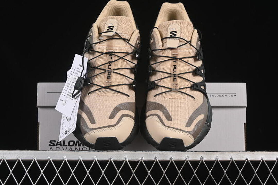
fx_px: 579
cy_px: 92
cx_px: 139
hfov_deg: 27.0
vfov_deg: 18.2
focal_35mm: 75
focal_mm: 50
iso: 160
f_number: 6.3
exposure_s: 1/60
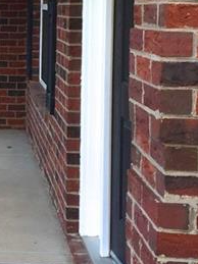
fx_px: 656
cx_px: -92
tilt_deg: -1.8
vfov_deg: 22.3
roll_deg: -1.8
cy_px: 39
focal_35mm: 86
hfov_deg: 15.9
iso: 32
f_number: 2.2
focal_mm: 4.15
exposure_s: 1/123
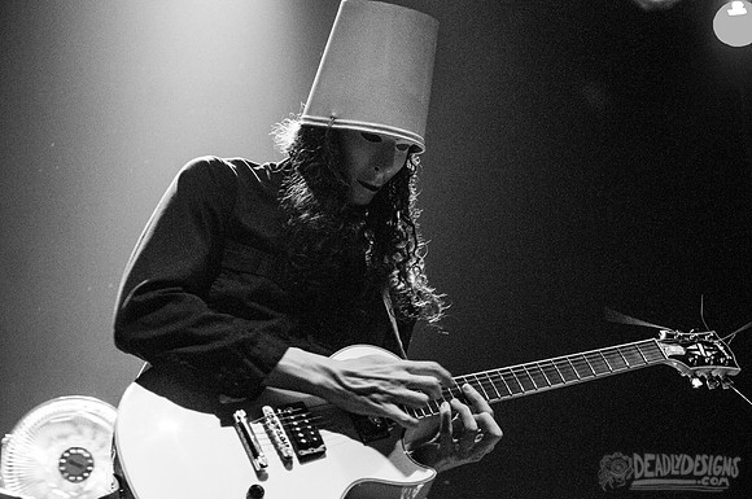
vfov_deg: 17.4
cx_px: 376
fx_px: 1627
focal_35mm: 78
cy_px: 250
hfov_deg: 26.0
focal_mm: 52
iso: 1250
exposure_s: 1/50
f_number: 2.8
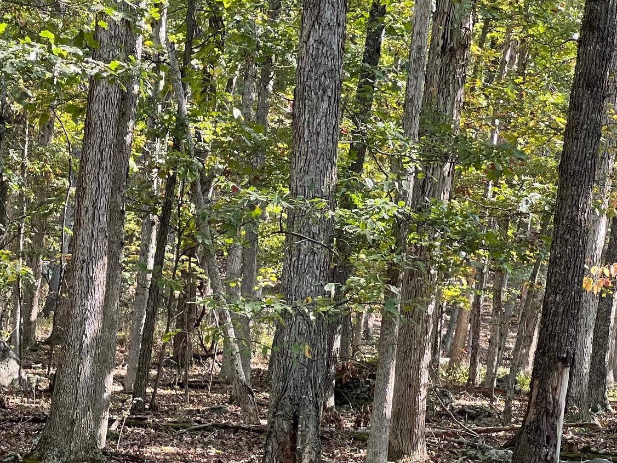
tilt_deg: +7.1
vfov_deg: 10.6
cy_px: 396
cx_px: 151
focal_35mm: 140
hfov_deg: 14.0
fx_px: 2496
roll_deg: -6.8
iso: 200
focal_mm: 9
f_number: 2.8
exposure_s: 1/99
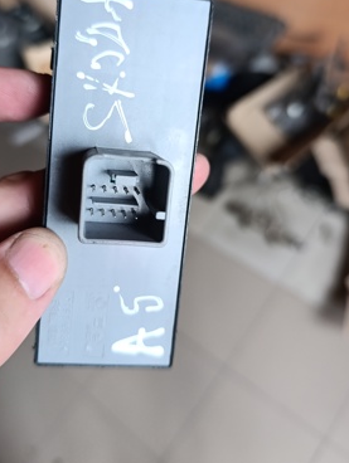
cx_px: 135
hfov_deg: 46.6
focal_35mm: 30
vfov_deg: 59.5
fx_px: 402
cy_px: 187
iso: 1000
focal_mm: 6.14
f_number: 1.6
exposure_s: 1/100
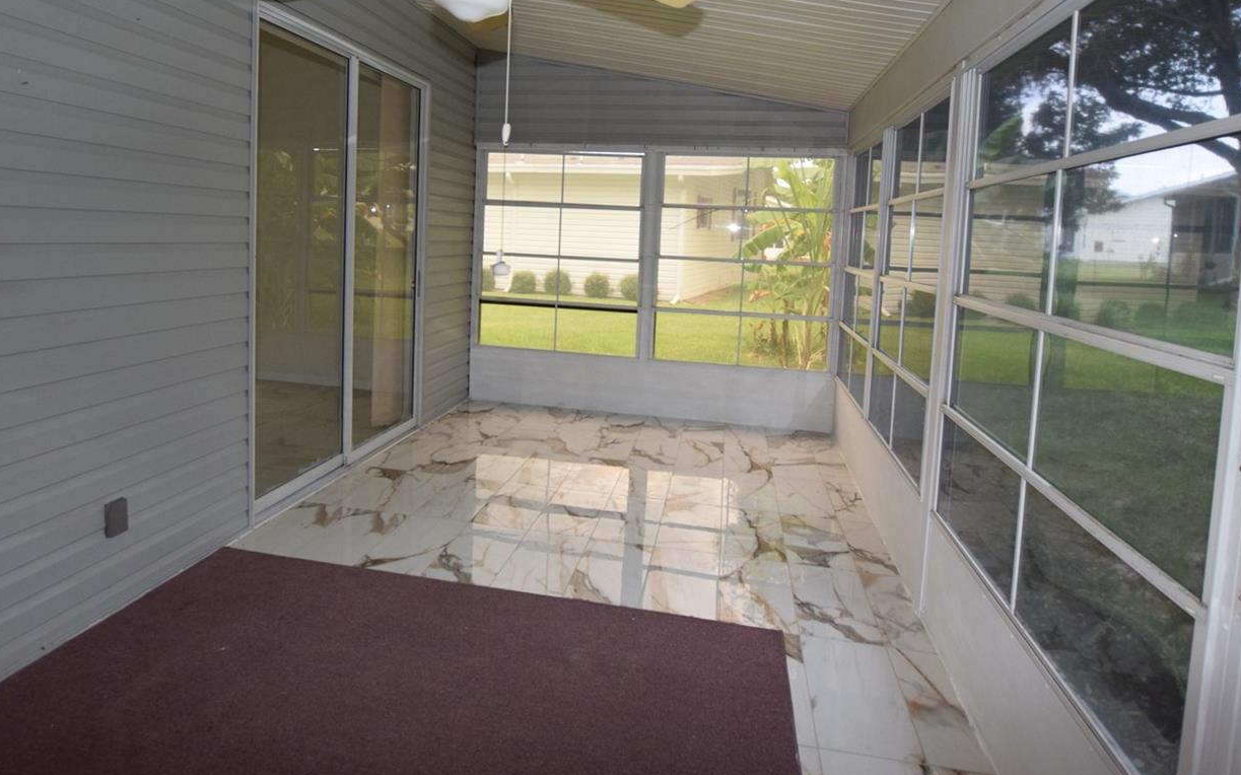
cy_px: 289
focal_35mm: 20
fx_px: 676
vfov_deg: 58.9
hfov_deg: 85.0
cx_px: 596
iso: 800
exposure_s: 1/100
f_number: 5
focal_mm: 10
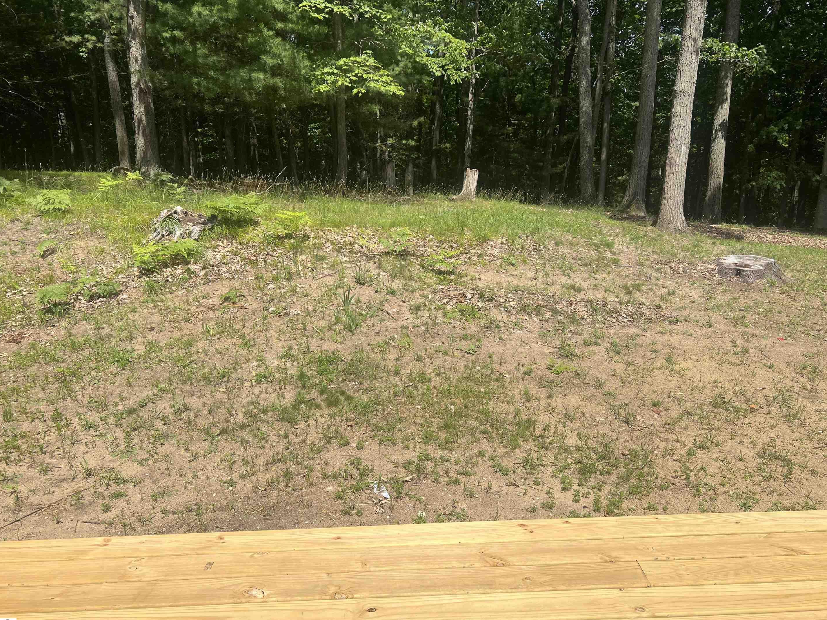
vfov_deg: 49.7
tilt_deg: -9.9
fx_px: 669
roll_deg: +0.4
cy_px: 301
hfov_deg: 63.4
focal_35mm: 28
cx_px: 443
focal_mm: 5.7
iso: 50
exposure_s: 1/4274
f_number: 1.5
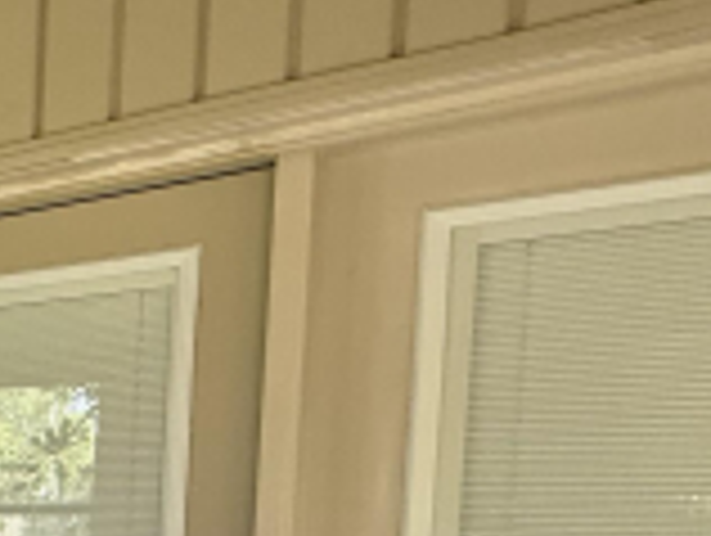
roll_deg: -1.2
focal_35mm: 59
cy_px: 563
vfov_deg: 23.6
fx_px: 1214
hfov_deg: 20.2
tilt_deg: -2.5
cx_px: -641
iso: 160
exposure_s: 1/99
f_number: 2.2
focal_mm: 2.22
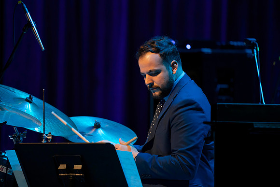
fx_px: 2808
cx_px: 140
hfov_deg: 5.7
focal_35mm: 361
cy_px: 94
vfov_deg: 3.8
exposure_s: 1/250
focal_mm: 361
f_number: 5.6
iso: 4000
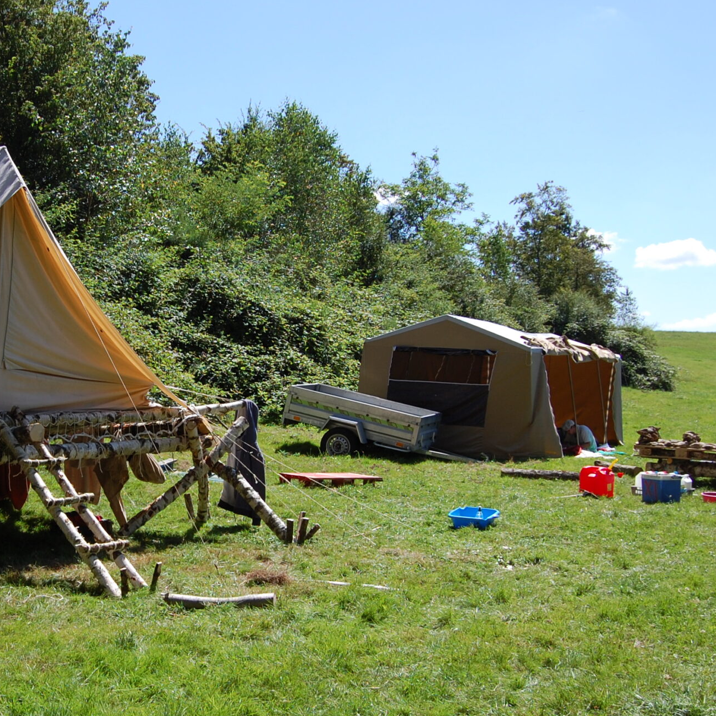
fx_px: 1353
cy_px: 398
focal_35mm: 58
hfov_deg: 28.8
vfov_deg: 29.6
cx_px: 117
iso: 200
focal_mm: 23
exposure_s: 1/320
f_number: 9
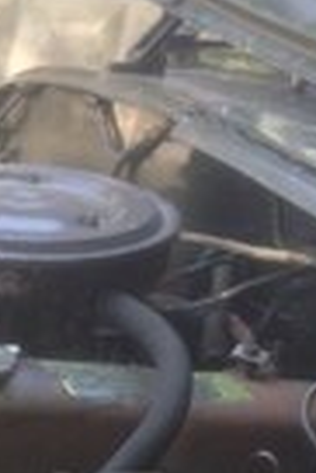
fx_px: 1642
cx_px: -104
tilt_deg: -19.9
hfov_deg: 10.7
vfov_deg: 15.9
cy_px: 511
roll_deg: -11.7
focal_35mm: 125
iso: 64
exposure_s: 1/60
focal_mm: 4.12
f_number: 2.4
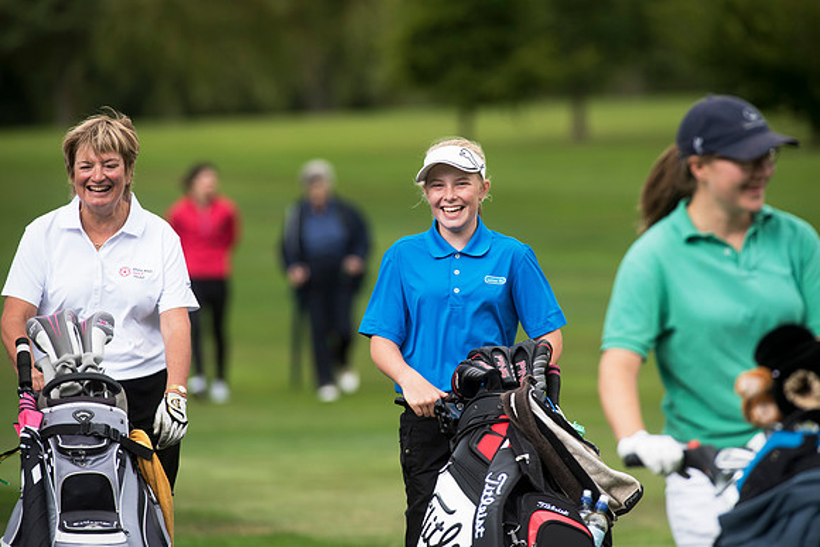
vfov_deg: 4.6
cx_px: 410
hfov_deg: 6.9
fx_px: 6835
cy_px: 274
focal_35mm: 300
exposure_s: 1/1600
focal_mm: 300
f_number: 5.6
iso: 800
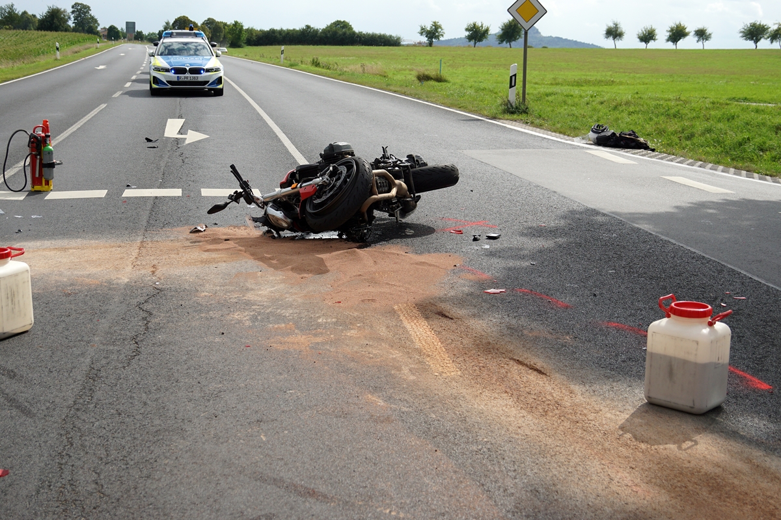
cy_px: 260
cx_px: 390
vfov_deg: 25.8
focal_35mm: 52
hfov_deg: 37.9
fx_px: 1139
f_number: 5
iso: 320
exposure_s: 1/2000
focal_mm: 35
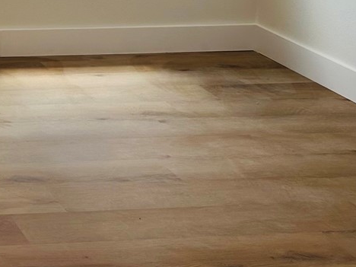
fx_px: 843
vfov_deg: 16.3
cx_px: -250
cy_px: -143
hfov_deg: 19.2
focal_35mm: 82
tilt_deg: -6.4
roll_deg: -0.9
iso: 64
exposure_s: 1/120
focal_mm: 6.86
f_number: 1.78
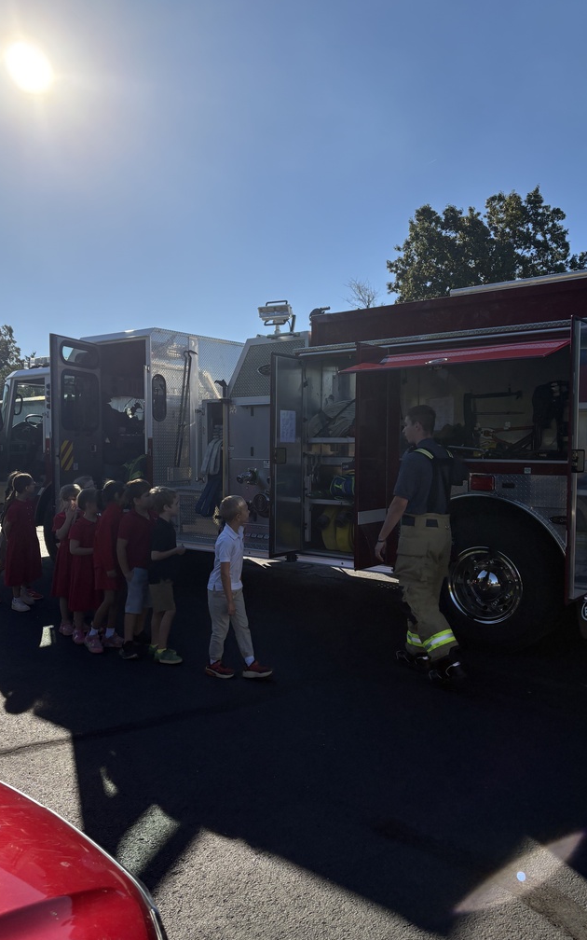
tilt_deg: -0.4
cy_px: 466
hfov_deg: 44.5
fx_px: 717
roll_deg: -0.6
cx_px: 266
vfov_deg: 66.5
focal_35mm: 28
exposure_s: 1/5814
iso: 50
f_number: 1.6
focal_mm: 5.96
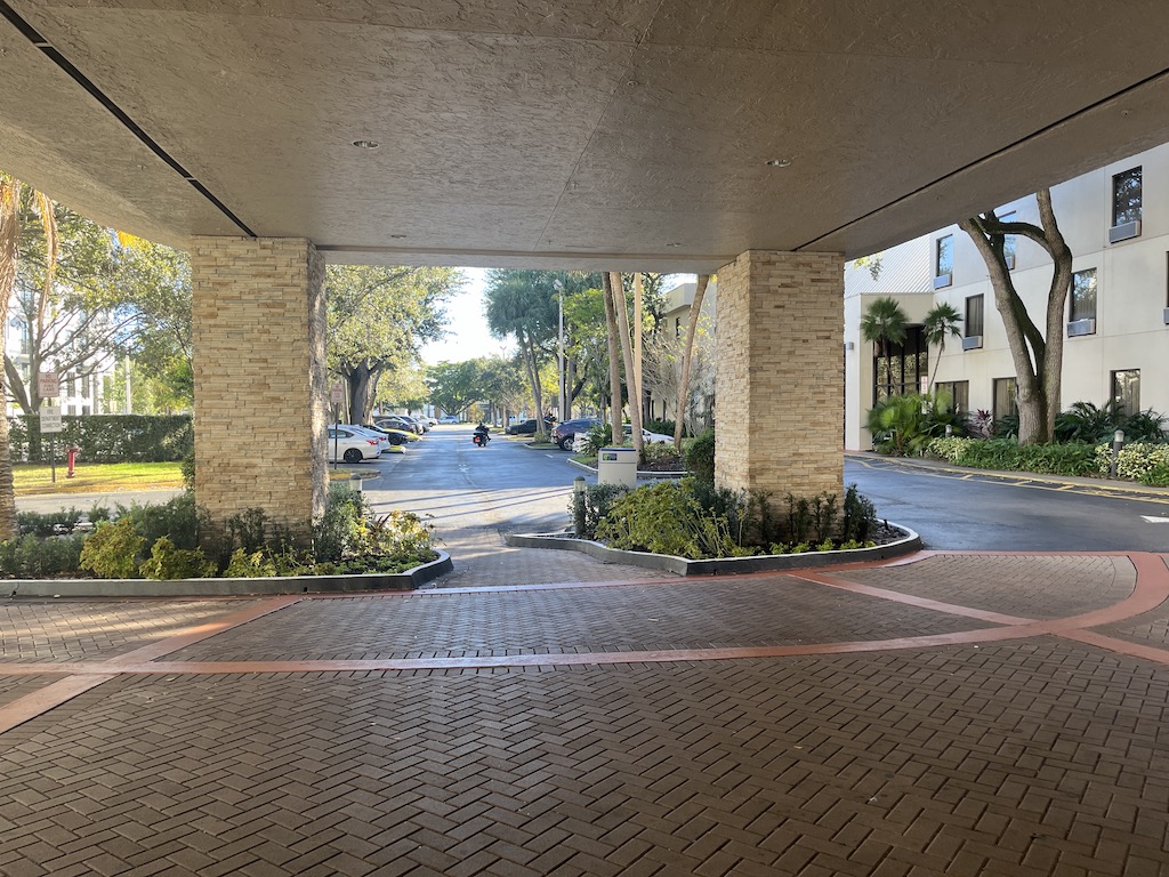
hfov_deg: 67.3
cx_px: 584
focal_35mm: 26
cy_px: 438
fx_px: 878
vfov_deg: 53.1
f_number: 1.6
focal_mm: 5.1
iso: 40
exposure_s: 1/211
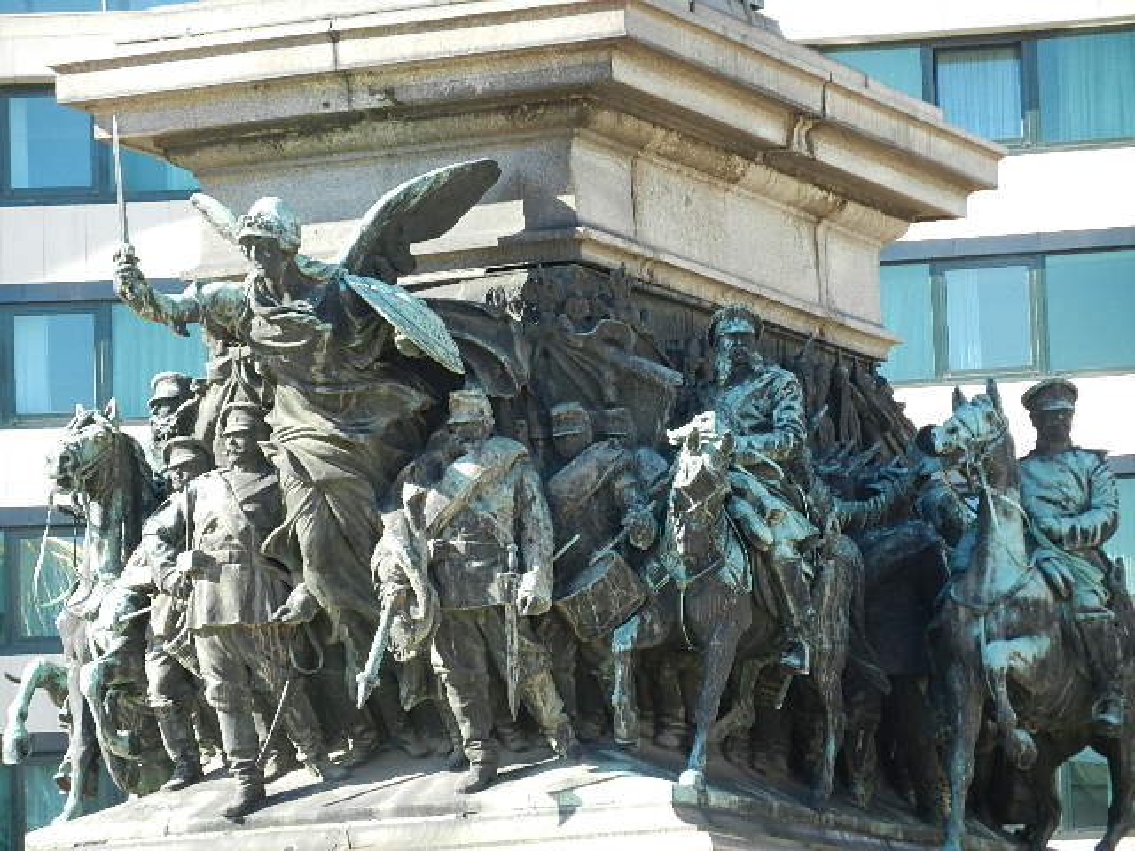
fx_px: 7115
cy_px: 426
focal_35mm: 217
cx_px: 568
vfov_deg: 6.8
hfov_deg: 9.1
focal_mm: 39.1
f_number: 5.3
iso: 250
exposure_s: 1/200
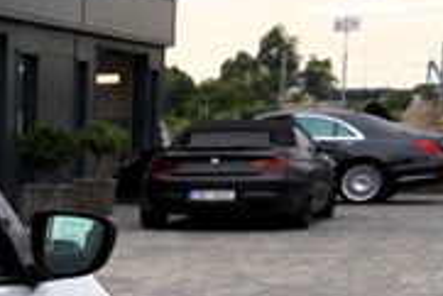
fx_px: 1675
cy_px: 486
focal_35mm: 136
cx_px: -710
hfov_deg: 11.6
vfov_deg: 9.7
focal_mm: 24
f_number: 7.1
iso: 100
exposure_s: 1/200
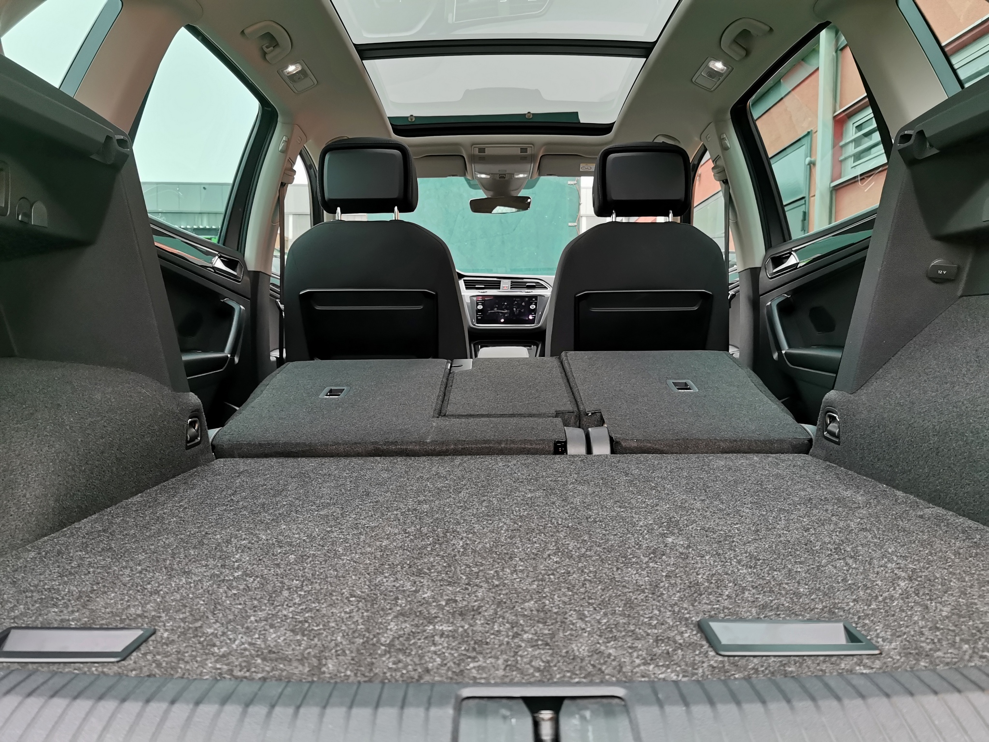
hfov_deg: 65.3
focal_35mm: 27
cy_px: 371
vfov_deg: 51.4
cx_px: 494
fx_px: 771
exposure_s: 1/120
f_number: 1.6
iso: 250
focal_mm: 5.56
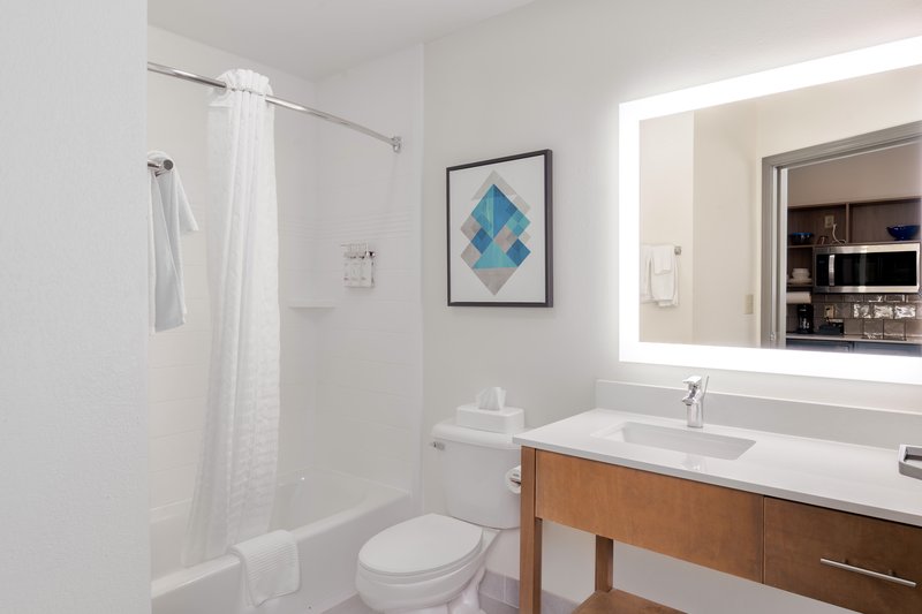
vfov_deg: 57.2
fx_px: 563
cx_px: 461
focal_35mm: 22
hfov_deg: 78.6
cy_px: 307
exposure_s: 1/15
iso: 200
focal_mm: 22
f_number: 9
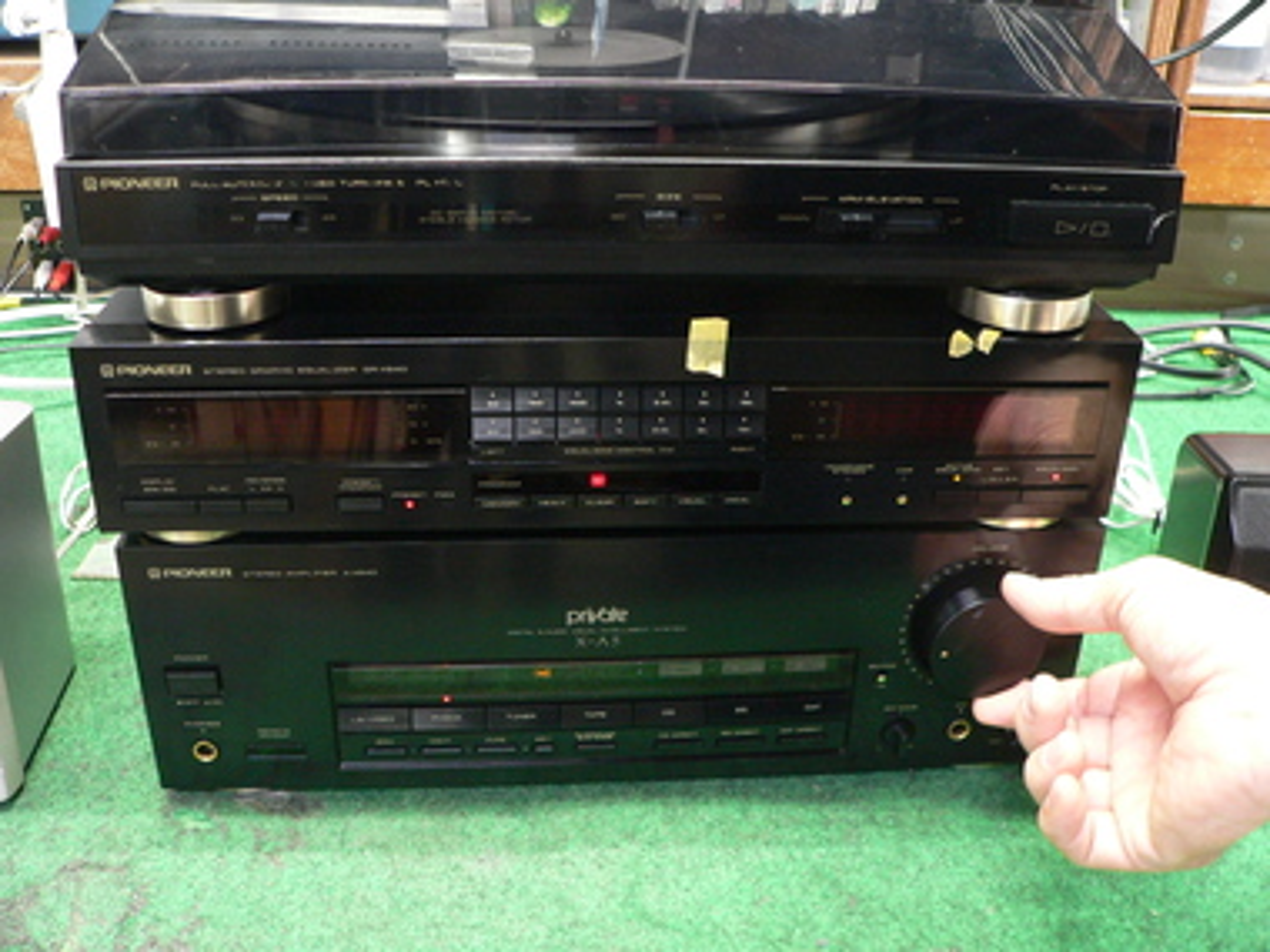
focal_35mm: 36
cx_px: 635
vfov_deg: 39.7
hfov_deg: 51.4
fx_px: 1321
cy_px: 476
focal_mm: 6
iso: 200
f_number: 2.8
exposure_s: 1/4
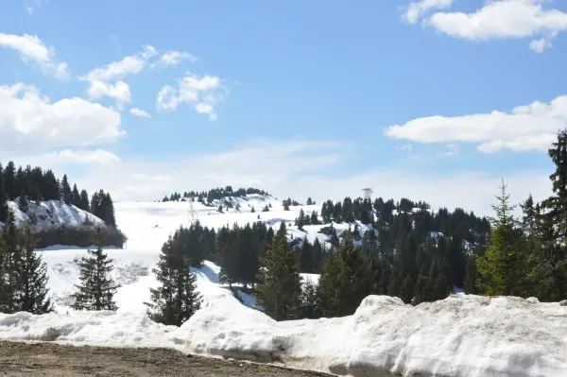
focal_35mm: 60
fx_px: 944
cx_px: 284
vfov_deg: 22.6
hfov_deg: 33.4
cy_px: 188
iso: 800
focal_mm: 40
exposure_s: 1/1000
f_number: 16
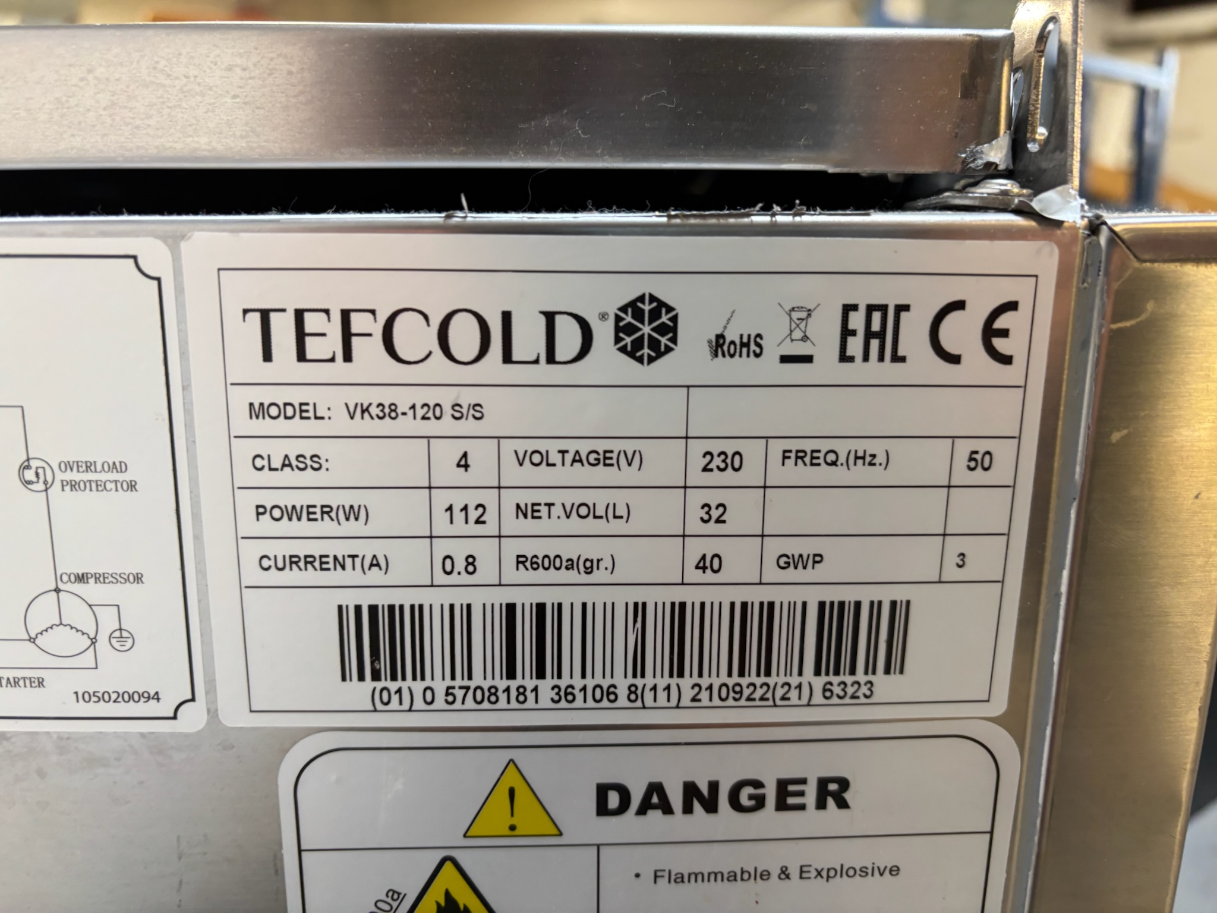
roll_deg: +0.9
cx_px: 608
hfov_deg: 67.3
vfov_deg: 53.1
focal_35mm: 26
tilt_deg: -13.9
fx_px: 914
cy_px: 456
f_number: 1.6
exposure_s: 1/50
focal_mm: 5.96
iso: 250
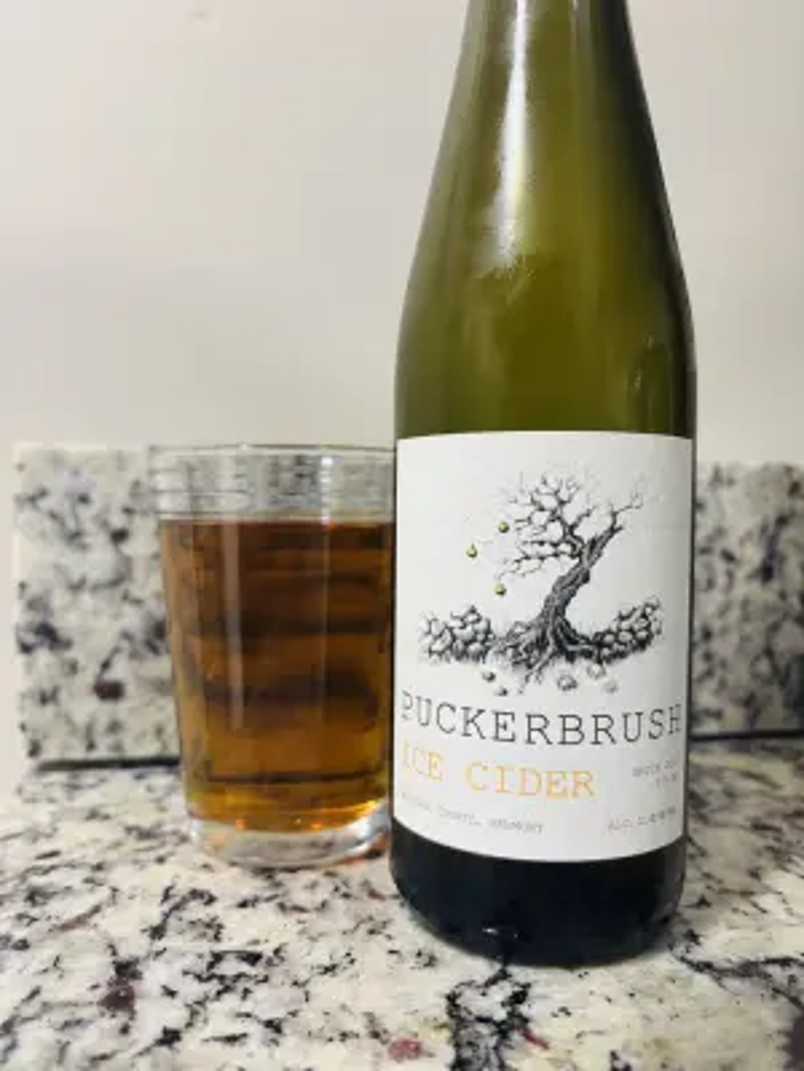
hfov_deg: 53.1
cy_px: 536
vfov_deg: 67.3
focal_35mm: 26
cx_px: 402
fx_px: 805
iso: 400
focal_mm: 5.96
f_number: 1.6
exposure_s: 1/60
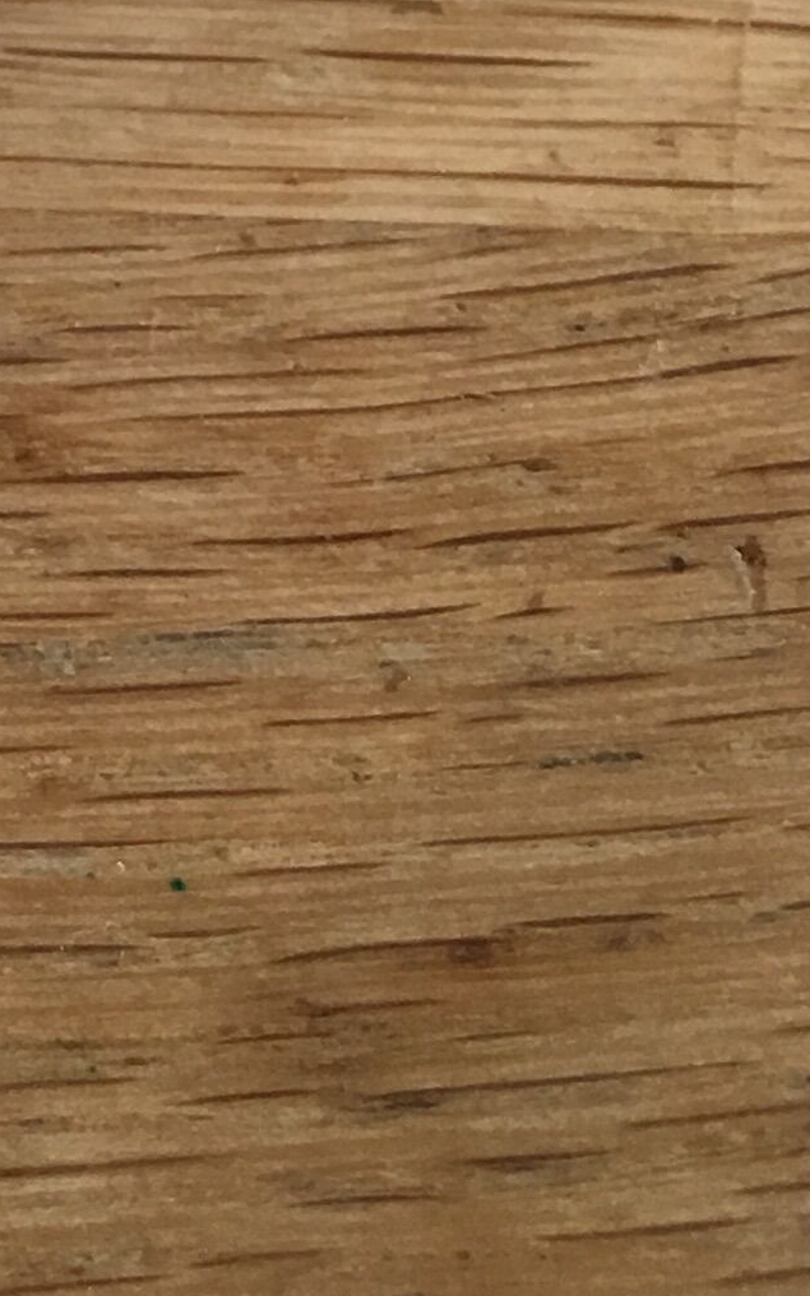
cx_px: -1006
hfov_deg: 9.7
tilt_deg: -42.6
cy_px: -1005
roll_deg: -0.3
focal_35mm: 122
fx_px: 4309
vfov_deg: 15.0
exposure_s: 1/33
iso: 40
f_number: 2.2
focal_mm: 4.15
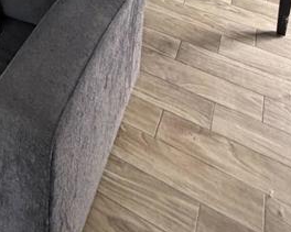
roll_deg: -1.9
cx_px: -3
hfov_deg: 32.4
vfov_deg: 18.9
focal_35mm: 53
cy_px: -223
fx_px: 456
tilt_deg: -7.4
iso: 320
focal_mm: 2.22
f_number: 2.2
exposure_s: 1/114
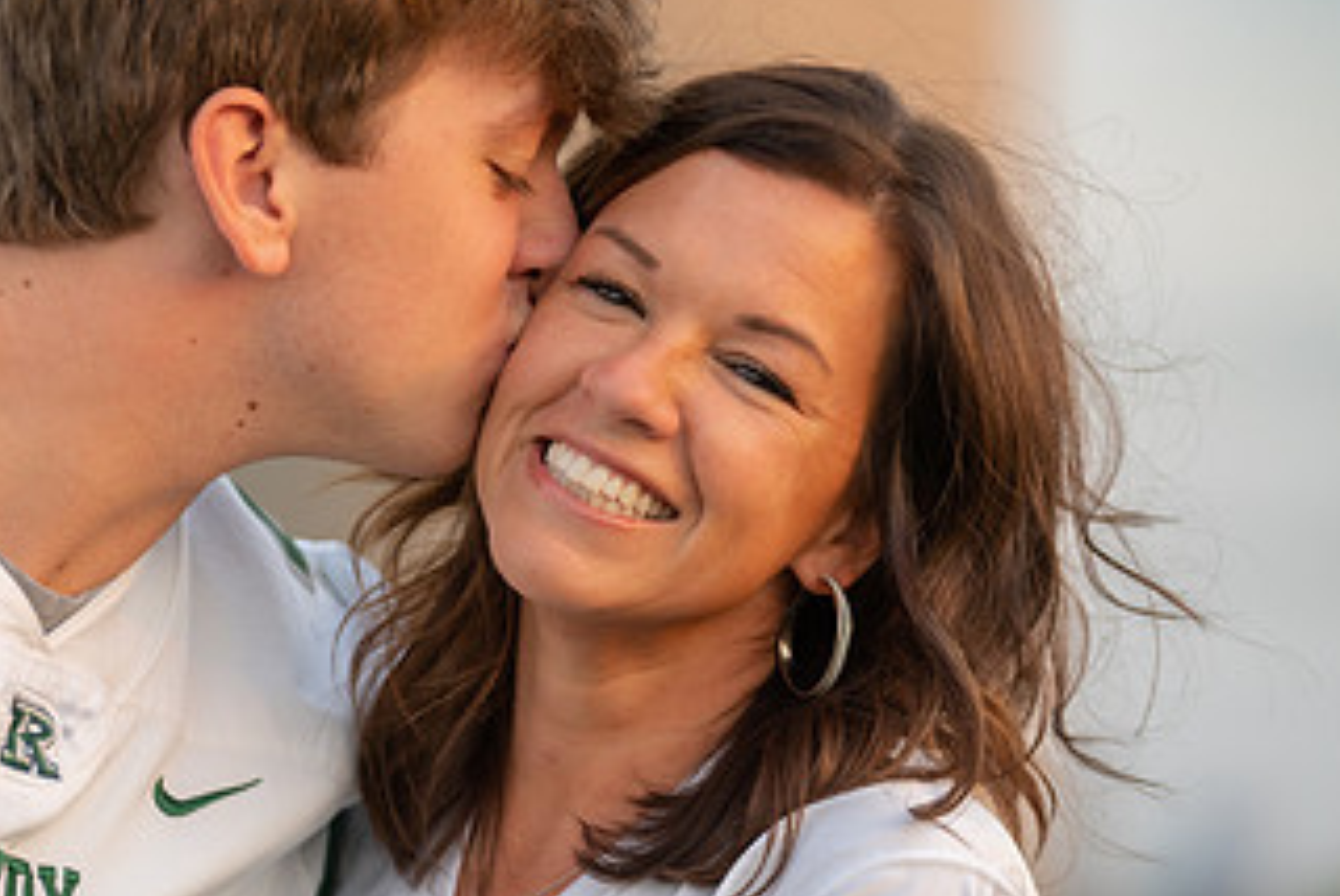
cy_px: 479
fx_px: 10394
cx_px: 373
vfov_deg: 4.9
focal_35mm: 279
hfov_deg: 7.4
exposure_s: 1/320
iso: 250
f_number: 2.8
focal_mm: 154
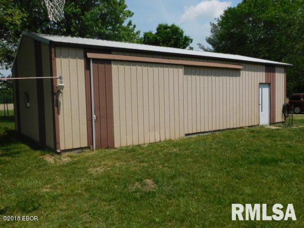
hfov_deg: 60.0
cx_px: 152
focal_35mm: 30
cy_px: 114
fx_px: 263
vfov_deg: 46.8
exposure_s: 1/800
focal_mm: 5.3
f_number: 6.4
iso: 125
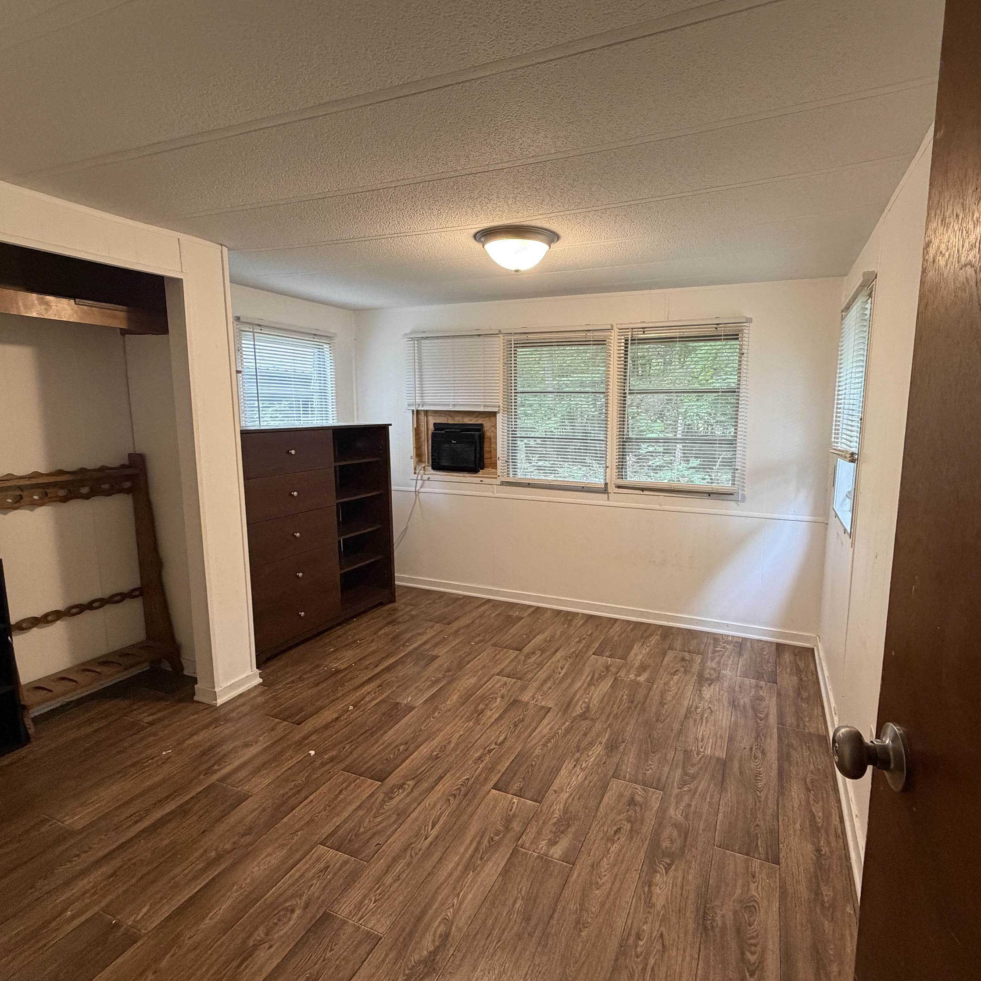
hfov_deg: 83.4
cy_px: 480
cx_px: 565
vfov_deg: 84.0
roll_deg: -1.1
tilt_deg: -7.6
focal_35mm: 17
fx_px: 545
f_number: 2.2
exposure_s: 1/60
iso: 400
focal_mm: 2.22
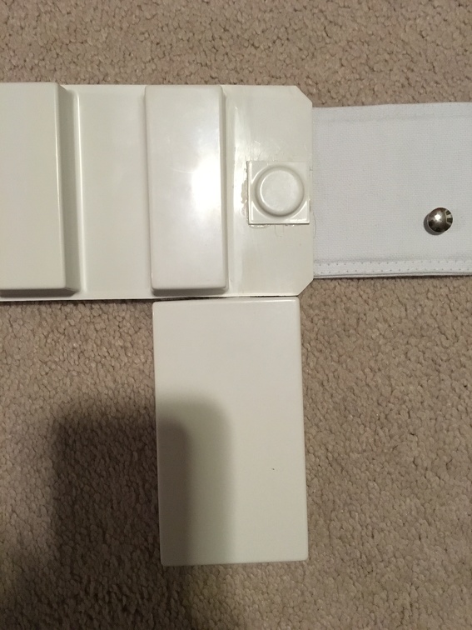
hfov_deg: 48.2
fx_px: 527
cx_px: 236
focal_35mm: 29
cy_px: 315
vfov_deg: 61.7
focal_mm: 4.15
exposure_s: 1/15
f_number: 2.2
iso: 320
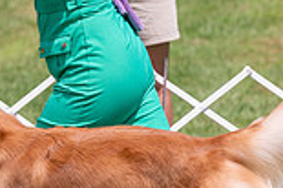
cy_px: 32
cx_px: 40
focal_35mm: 671
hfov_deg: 3.1
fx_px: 5269
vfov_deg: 2.0
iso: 250
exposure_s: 1/1600
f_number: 4.5
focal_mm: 179
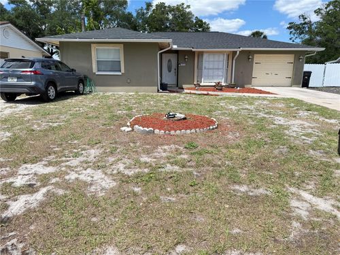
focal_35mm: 24
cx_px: 170
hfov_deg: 71.6
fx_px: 236
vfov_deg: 56.8
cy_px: 128
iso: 80
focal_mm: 6.76
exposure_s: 1/3145
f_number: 1.78
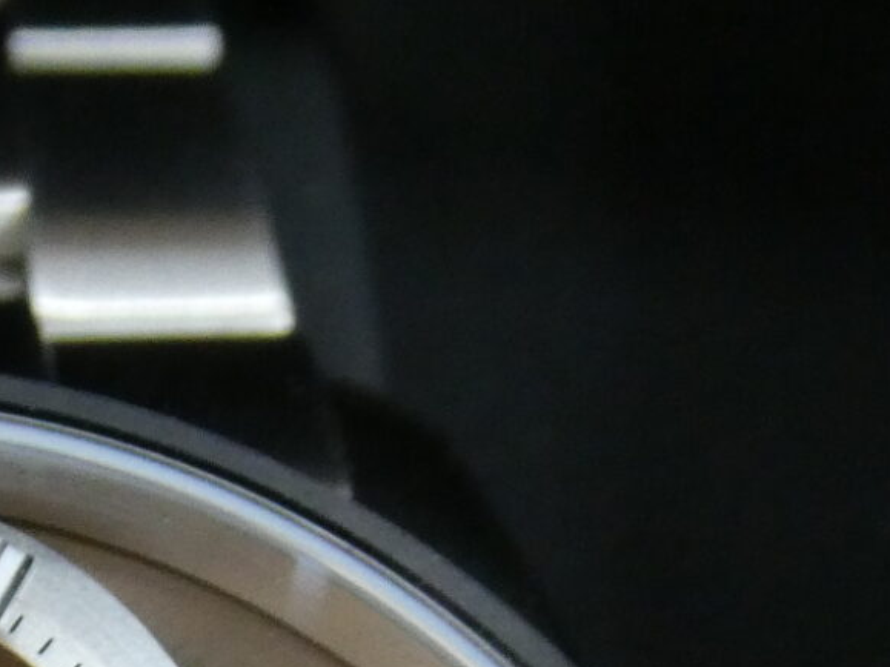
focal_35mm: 177
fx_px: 4550
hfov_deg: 10.8
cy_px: 1388
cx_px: -407
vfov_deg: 8.0
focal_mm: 7.2
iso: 500
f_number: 3.8
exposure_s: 1/80
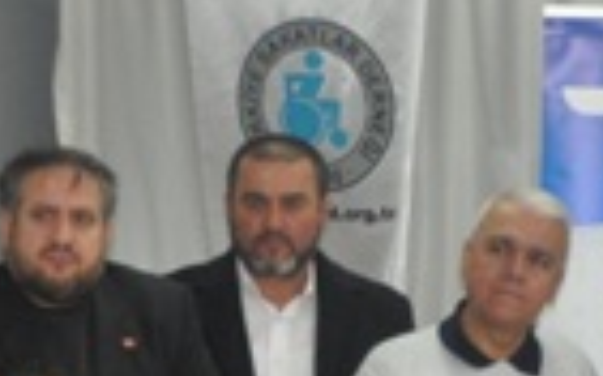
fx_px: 3520
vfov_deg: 6.0
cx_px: 428
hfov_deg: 9.8
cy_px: 583
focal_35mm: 214
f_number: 4
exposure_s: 1/60
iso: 800
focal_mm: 31
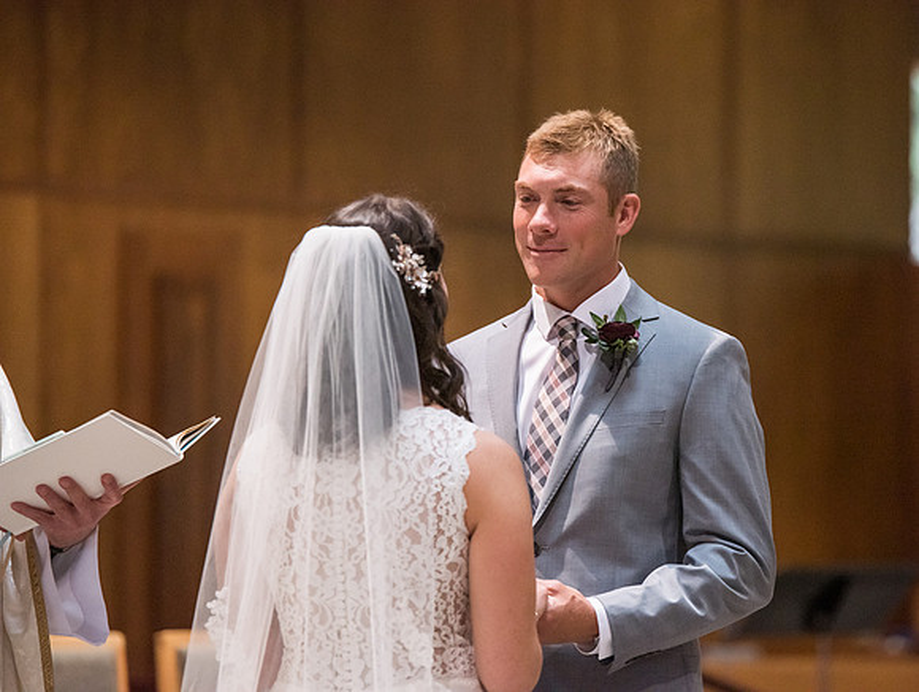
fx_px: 5951
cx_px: 536
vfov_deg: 6.7
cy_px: 335
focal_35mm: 224
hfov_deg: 8.8
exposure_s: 1/320
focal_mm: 200
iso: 2500
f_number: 3.5
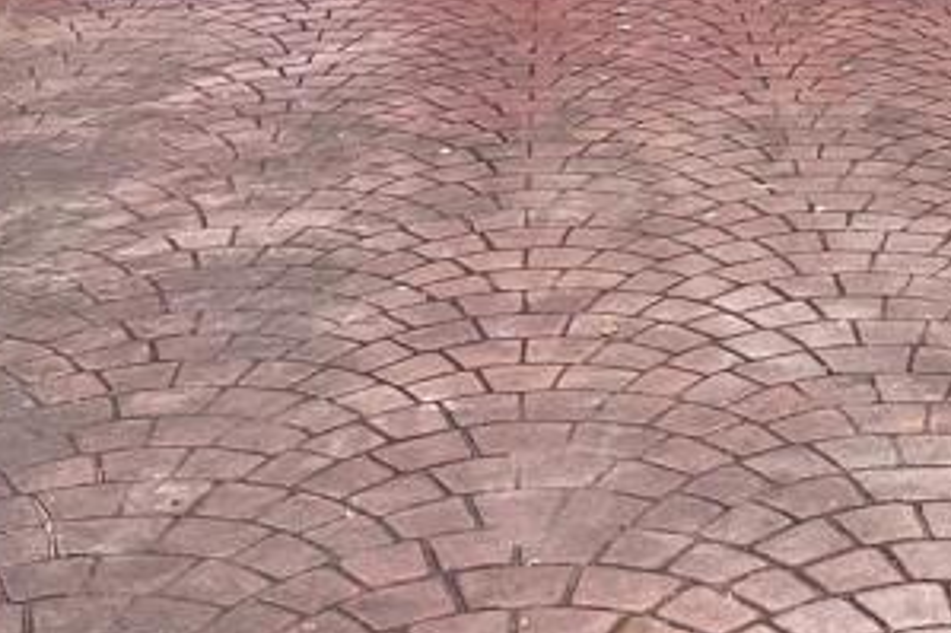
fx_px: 2561
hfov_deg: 20.4
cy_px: -324
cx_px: 922
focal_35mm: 97
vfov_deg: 13.3
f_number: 1.8
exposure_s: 1/457
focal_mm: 3
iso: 16
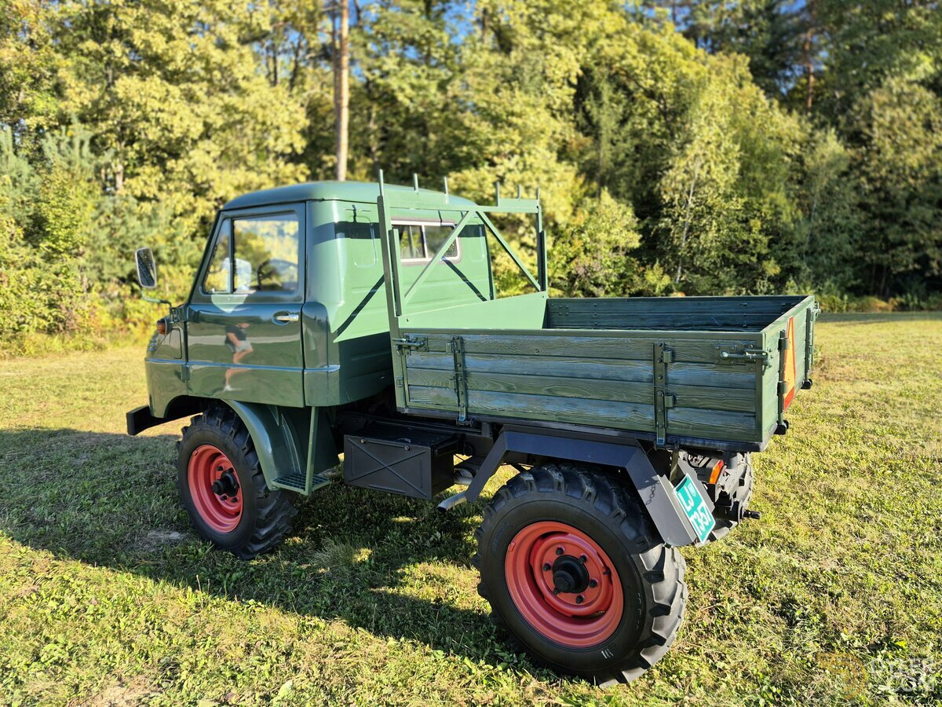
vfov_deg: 58.9
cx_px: 471
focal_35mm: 23
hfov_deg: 73.9
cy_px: 354
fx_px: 626
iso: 25
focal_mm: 5.4
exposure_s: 1/329
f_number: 1.8
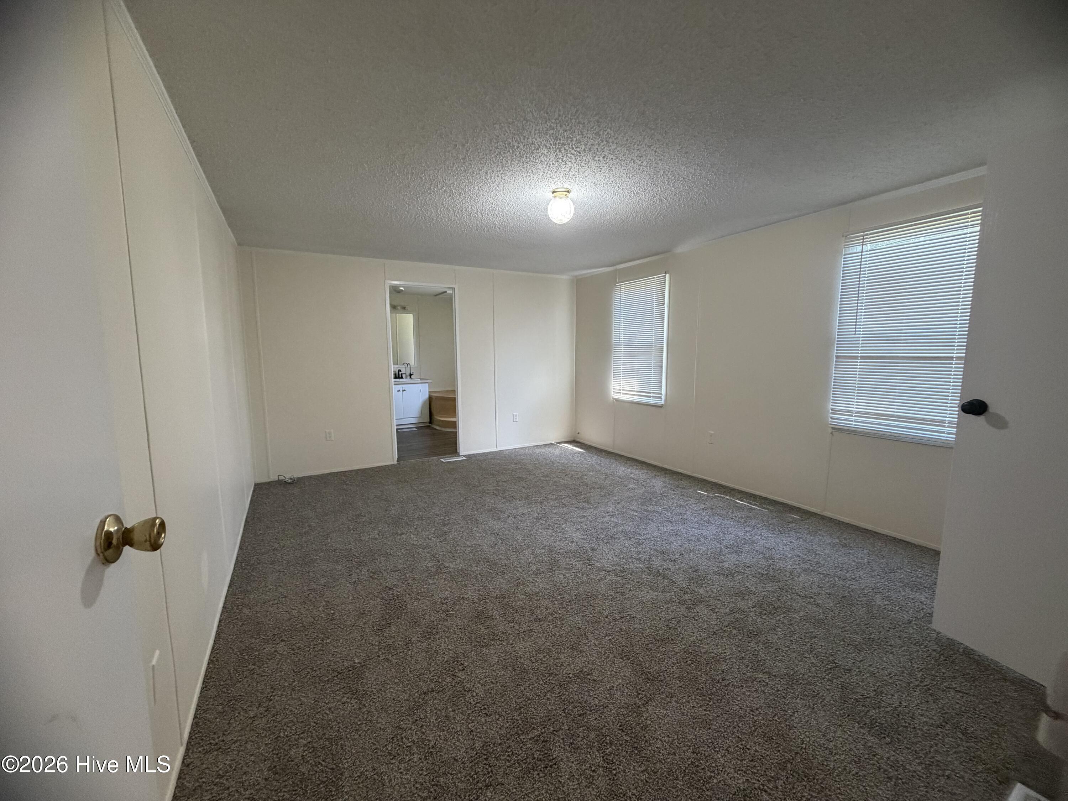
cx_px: 534
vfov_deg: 85.7
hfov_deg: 102.1
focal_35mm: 14
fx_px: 432
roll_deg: +0.6
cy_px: 400
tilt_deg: -6.9
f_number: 2.2
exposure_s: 1/60
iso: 400
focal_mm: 2.22
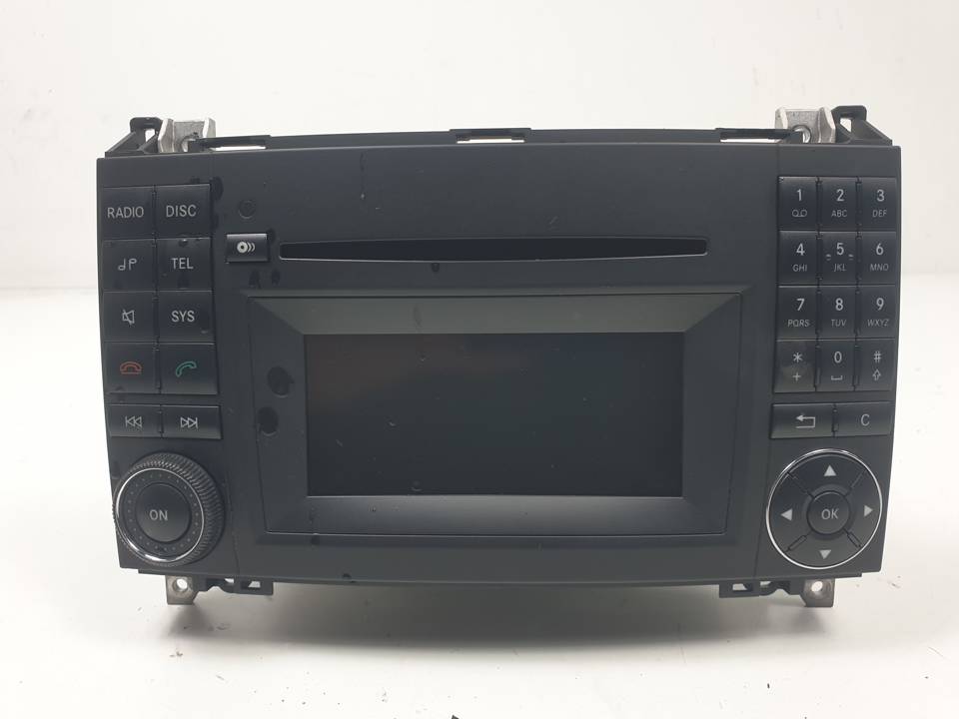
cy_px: 360
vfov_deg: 53.1
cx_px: 480
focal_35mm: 26
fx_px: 720
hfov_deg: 67.3
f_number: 2.4
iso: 50
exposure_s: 1/127
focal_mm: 4.3
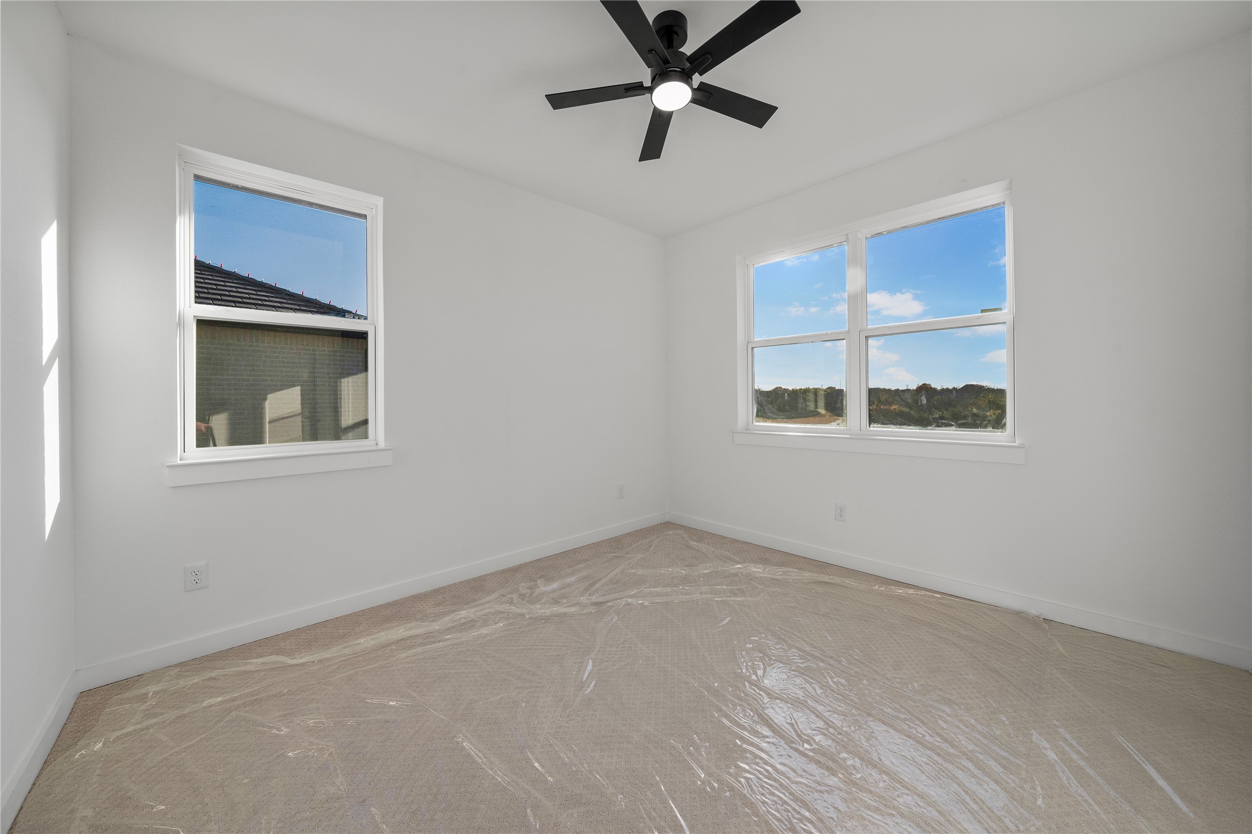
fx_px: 417
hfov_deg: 112.6
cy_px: 417
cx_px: 626
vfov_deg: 90.0
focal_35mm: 12
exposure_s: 1/1600
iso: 320
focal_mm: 12
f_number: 10
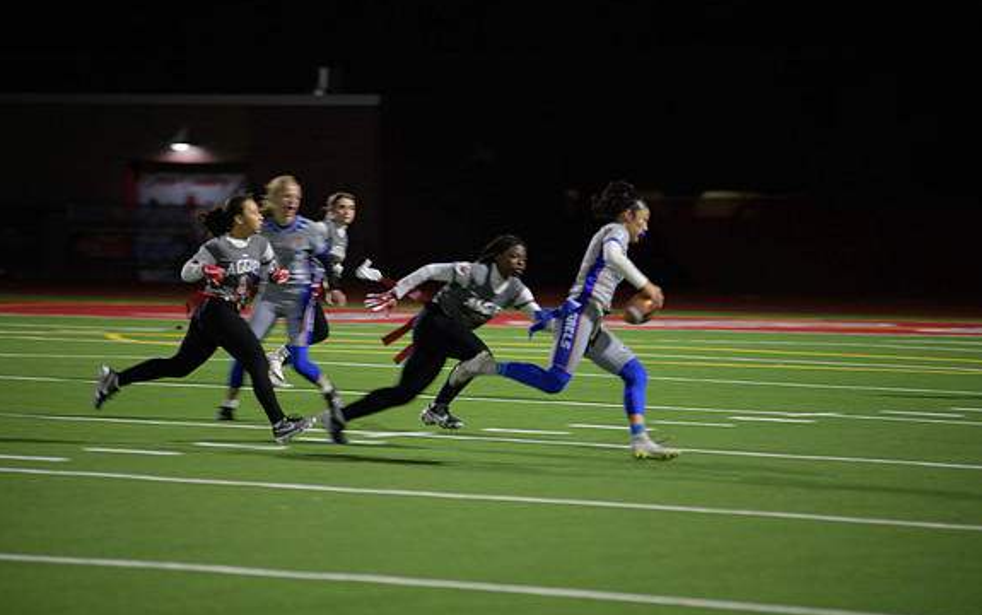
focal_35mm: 185
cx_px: 490
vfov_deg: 7.1
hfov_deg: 11.3
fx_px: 4954
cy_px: 322
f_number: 2.8
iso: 900
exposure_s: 1/200
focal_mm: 180
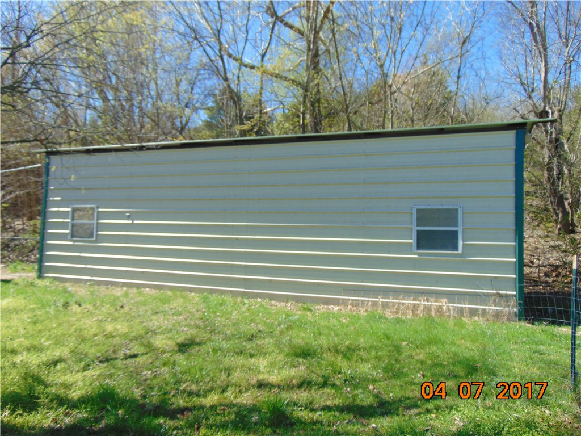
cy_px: 218
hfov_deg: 69.4
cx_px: 290
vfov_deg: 54.9
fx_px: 420
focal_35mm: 25
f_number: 3
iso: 80
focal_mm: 4.5
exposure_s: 1/500
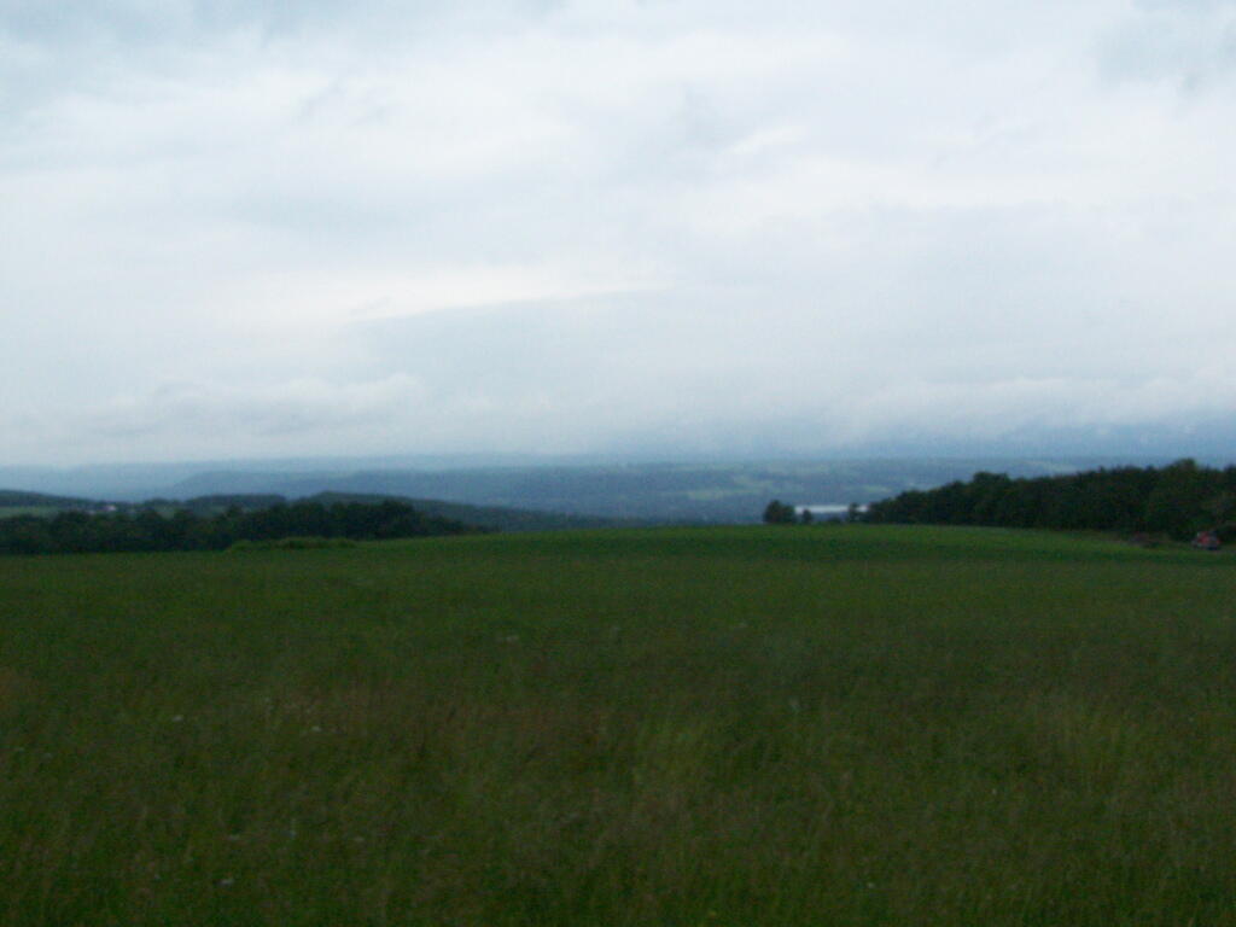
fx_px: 1357
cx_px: 618
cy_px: 464
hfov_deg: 49.0
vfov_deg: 37.7
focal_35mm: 38
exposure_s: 1/1600
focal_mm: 6.3
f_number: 5.6
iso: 400
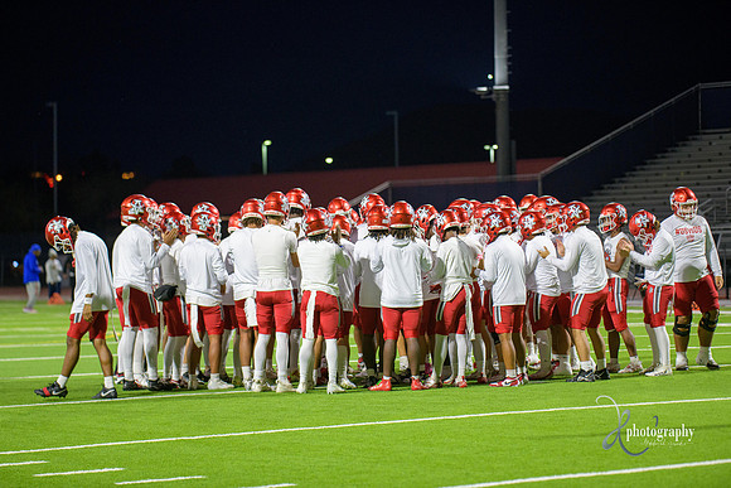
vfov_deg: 10.2
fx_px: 2742
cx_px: 366
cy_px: 244
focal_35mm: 135
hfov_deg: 15.2
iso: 1250
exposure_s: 1/250
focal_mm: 135
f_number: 2.8
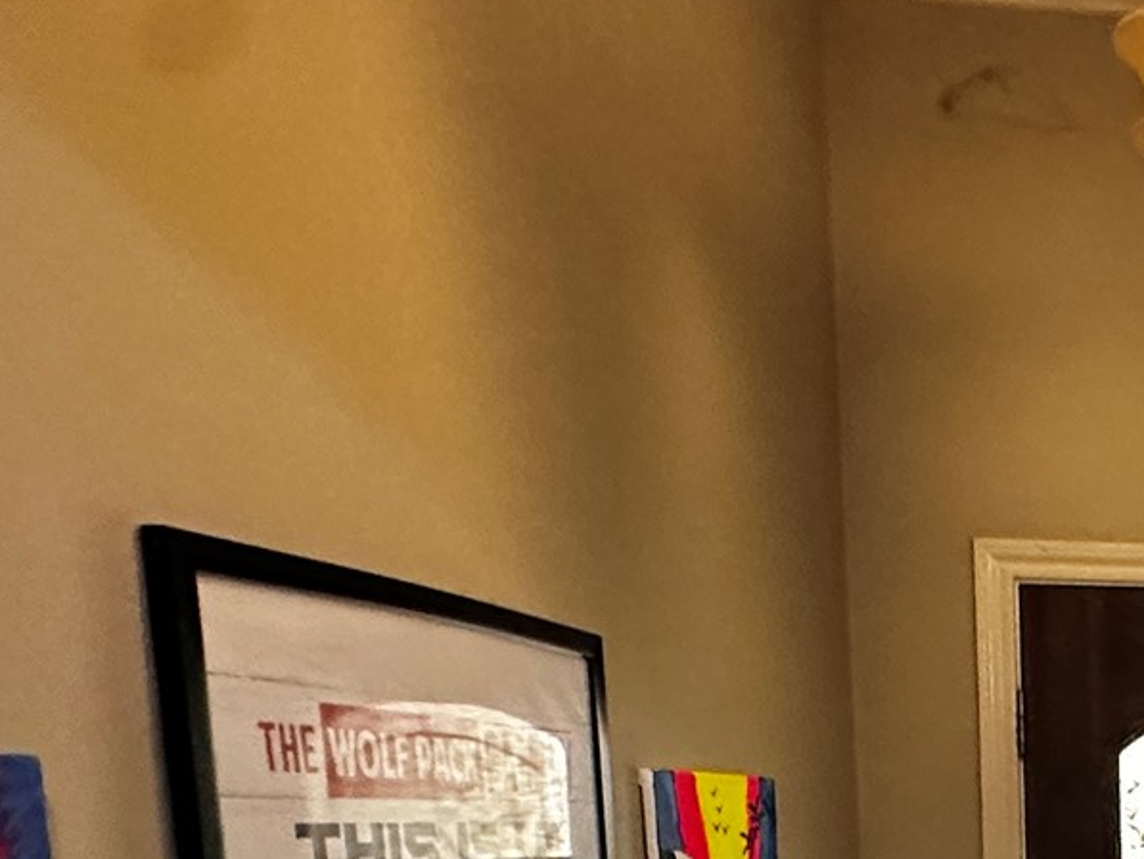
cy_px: 1051
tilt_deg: -7.2
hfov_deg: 31.1
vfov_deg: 26.6
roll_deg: +0.1
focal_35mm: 48
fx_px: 1587
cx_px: 1474
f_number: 2.2
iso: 640
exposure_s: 1/60
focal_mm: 2.22
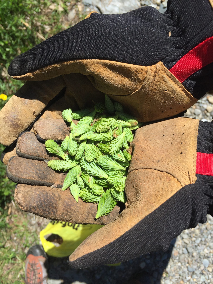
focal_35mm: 29
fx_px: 238
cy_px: 142
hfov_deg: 48.2
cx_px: 106
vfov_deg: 61.7
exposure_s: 1/2326
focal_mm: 4.15
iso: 32
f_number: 2.2
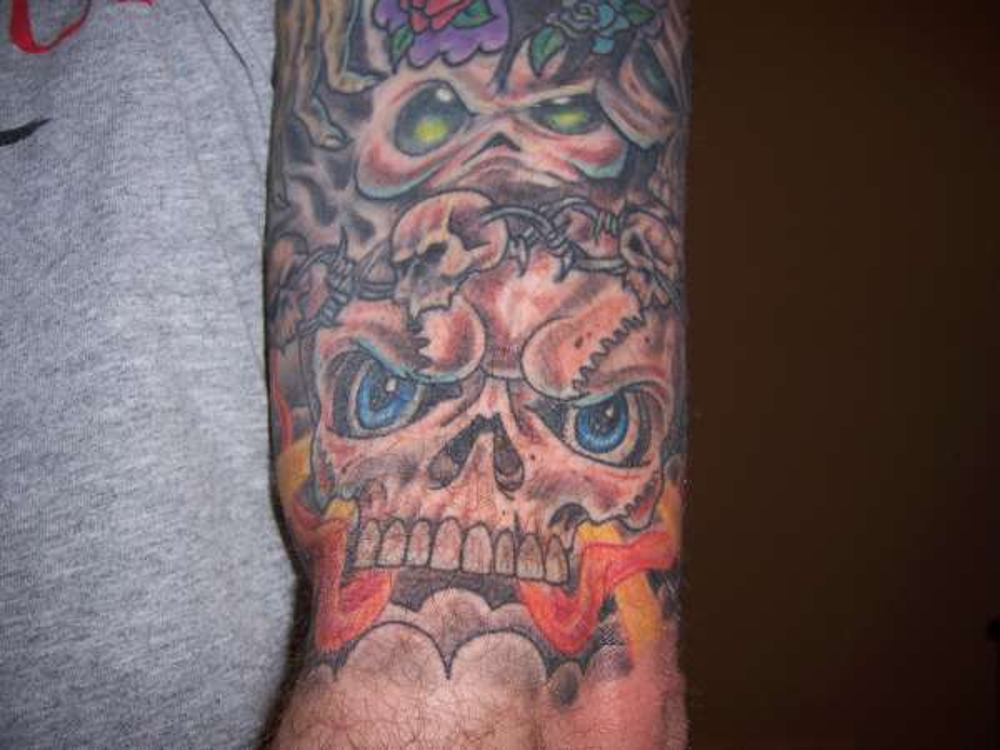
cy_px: 375
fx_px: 1040
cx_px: 500
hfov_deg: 51.4
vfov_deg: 39.7
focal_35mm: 36
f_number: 2.8
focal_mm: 6.2
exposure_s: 1/60
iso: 80
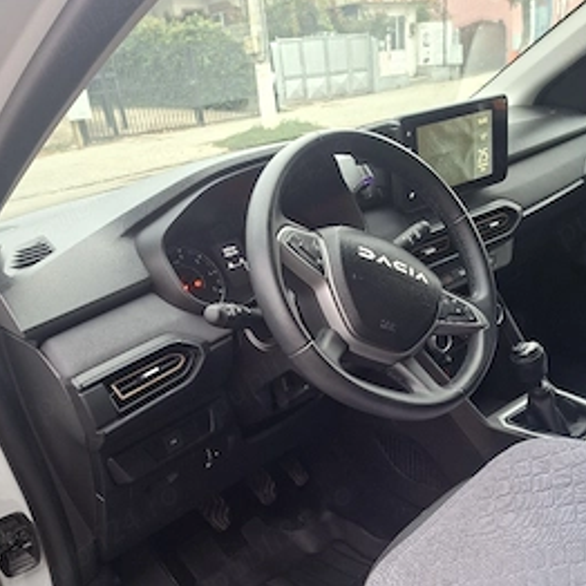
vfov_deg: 51.5
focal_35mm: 31
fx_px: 594
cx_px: 324
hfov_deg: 52.4
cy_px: 391
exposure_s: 1/50
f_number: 1.8
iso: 250
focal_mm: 5.54
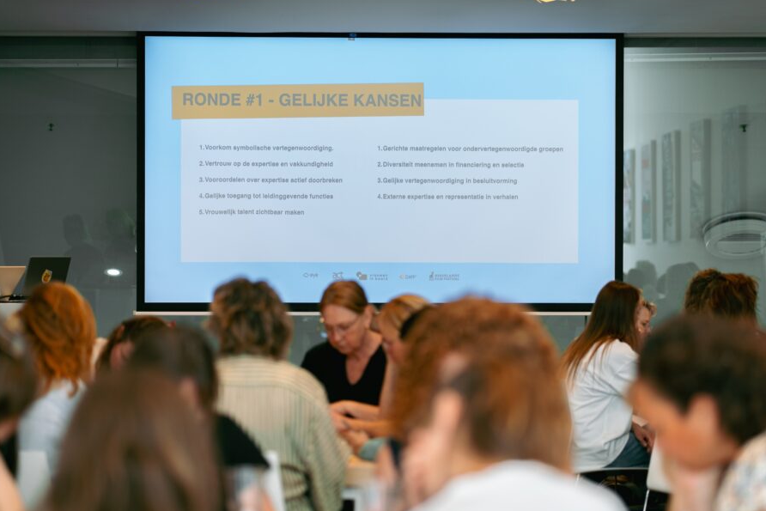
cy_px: 273
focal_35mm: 98
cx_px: 423
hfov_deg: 20.8
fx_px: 2085
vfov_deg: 14.0
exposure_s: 1/320
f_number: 1.8
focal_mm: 85
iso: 200
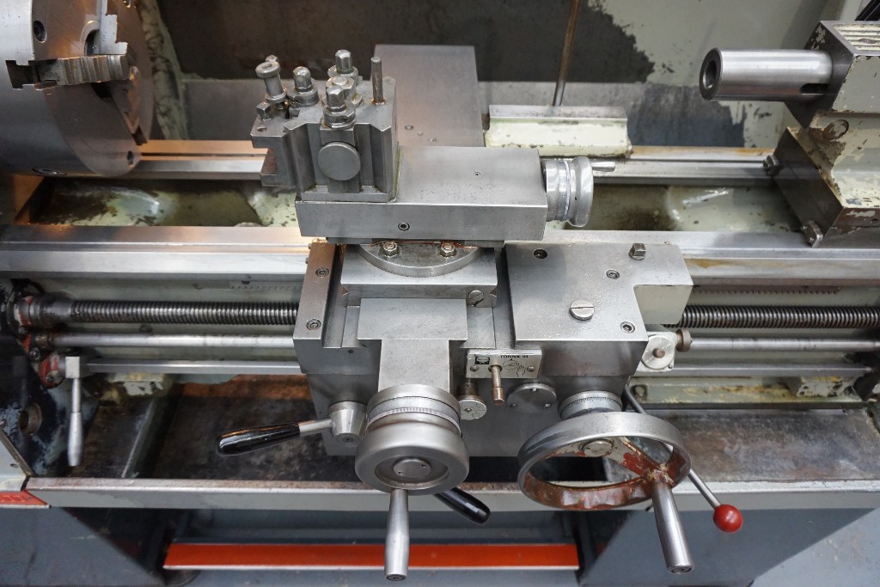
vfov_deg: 53.1
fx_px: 587
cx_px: 440
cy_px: 294
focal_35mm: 24
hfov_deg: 73.7
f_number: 3.5
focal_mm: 16
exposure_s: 1/160
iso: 2000
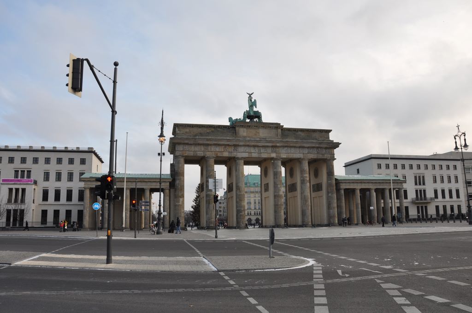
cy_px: 156
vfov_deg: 47.8
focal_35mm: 27
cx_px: 236
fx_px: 354
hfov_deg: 67.4
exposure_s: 1/200
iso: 200
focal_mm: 18
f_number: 7.1
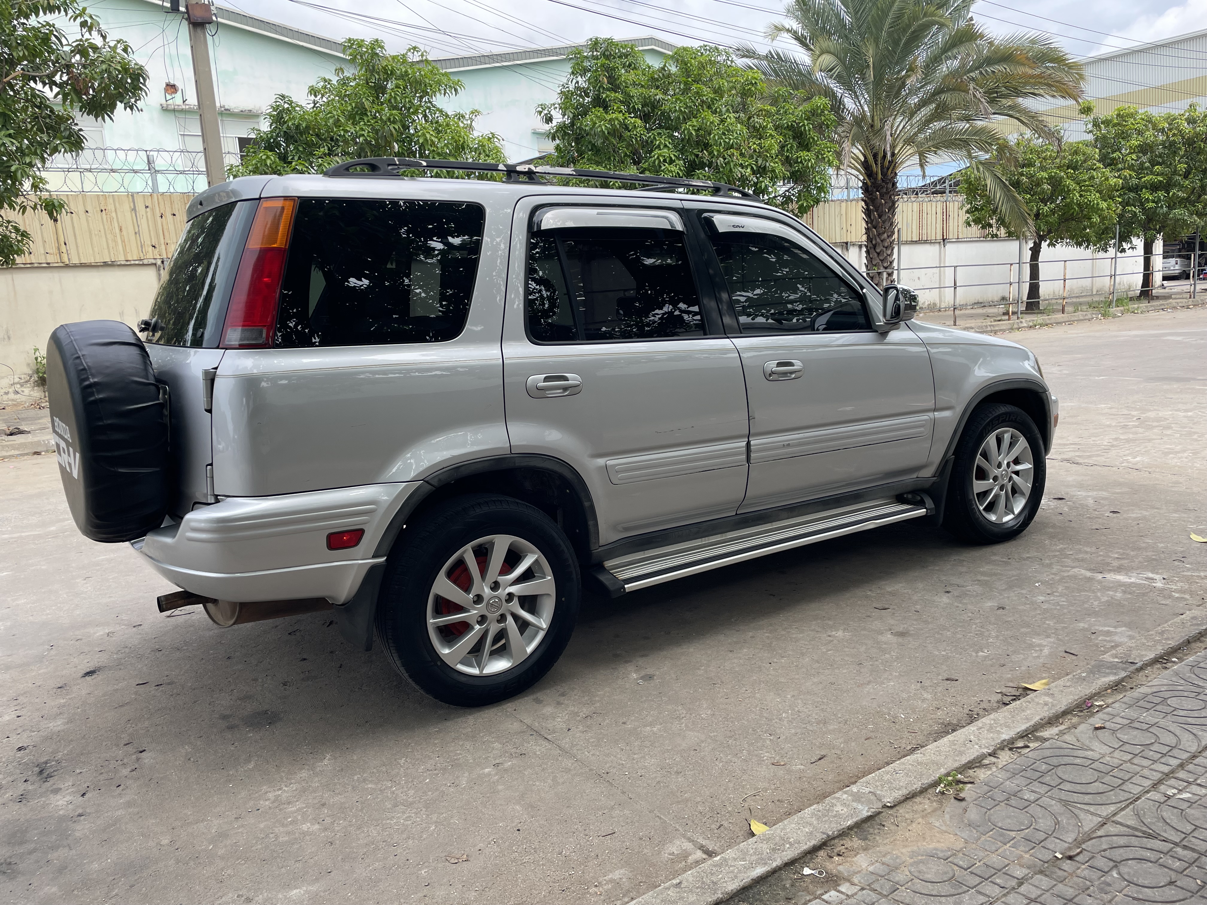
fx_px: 907
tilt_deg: -8.4
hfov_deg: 67.3
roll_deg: +3.9
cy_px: 452
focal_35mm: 26
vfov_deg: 53.1
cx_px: 604
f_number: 1.6
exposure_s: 1/1366
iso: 32
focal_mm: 4.2
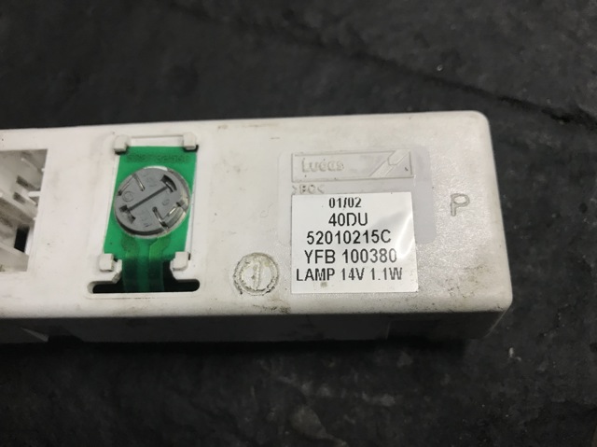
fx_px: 483
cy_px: 224
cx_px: 298
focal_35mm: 28
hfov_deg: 63.5
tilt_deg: -71.4
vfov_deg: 49.7
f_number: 1.8
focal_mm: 3.99
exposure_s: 1/33
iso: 32
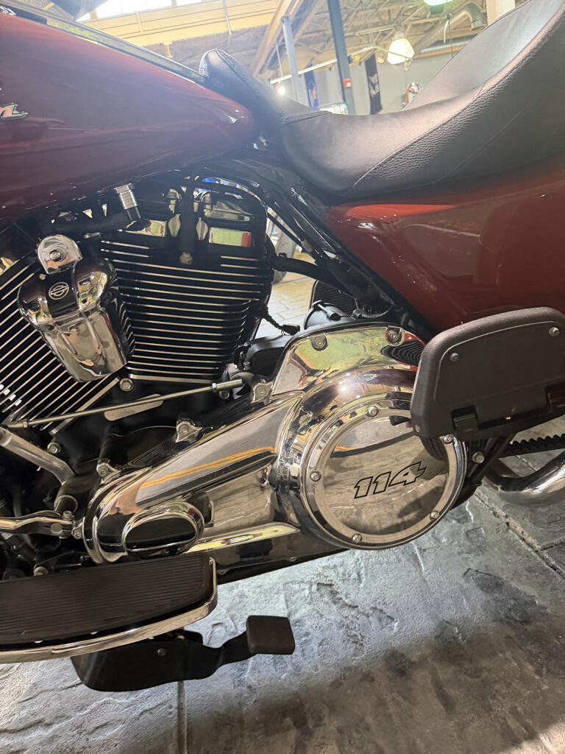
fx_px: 522
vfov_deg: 71.6
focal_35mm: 24
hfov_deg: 56.8
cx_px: 282
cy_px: 377
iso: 500
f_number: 1.78
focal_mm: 6.76
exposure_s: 1/60
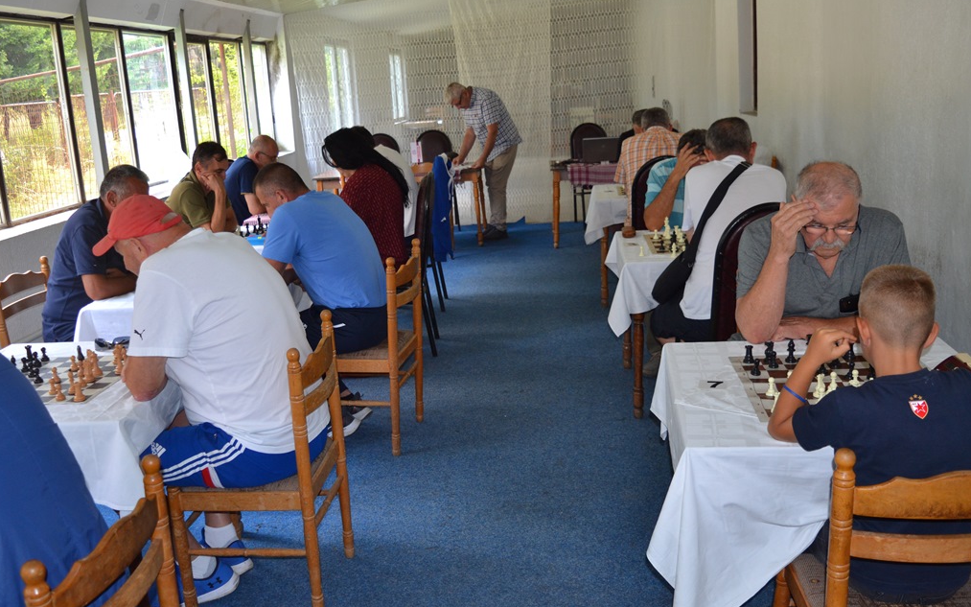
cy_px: 292
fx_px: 900
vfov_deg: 37.3
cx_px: 486
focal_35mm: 34
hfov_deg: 56.7
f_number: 3.8
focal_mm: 22
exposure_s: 1/60
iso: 500
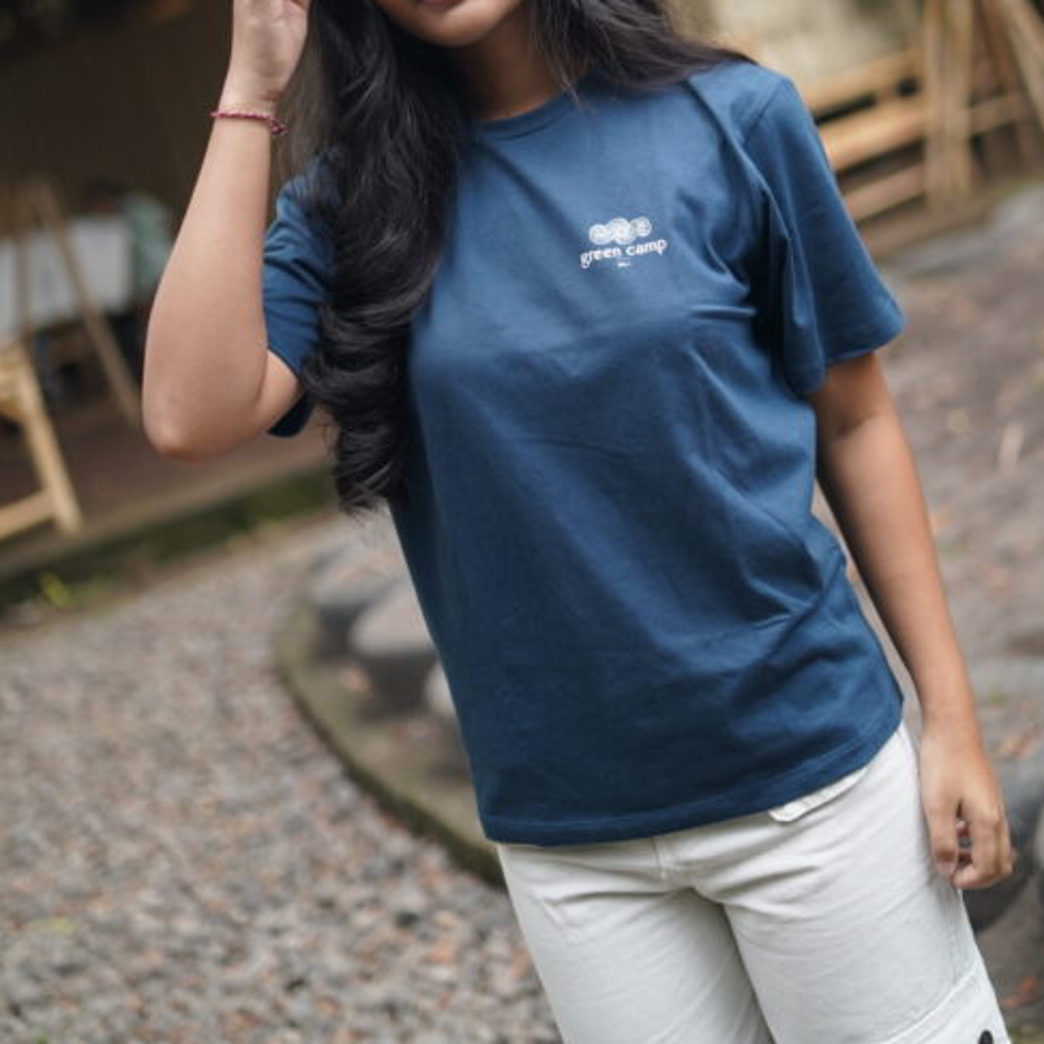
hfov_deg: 31.1
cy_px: 242
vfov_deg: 30.5
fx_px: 1877
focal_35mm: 55
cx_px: 570
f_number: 1.4
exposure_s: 1/250
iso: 400
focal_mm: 35
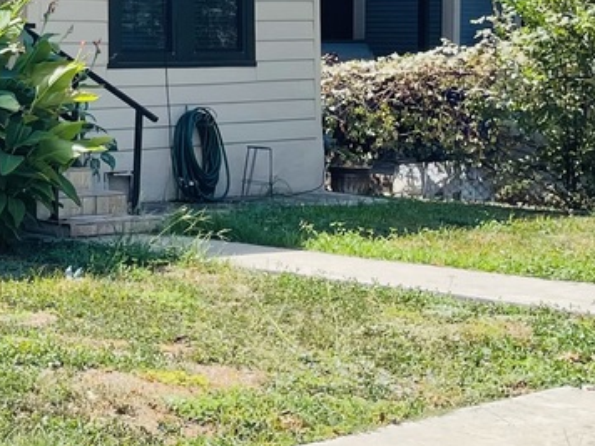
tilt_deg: +0.9
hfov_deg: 16.6
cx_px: -431
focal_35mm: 101
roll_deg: -0.9
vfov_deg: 14.4
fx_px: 1736
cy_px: -20
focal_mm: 5.1
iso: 32
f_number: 1.6
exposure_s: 1/2083
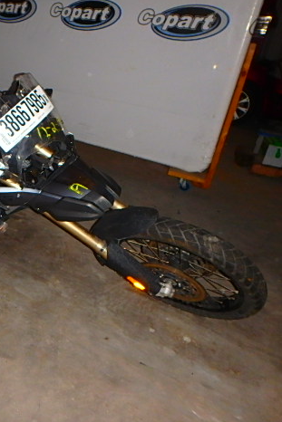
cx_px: 37
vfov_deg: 61.9
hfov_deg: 40.8
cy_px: 206
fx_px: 352
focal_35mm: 30
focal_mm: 3.7
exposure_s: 1/30
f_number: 3.5
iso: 400
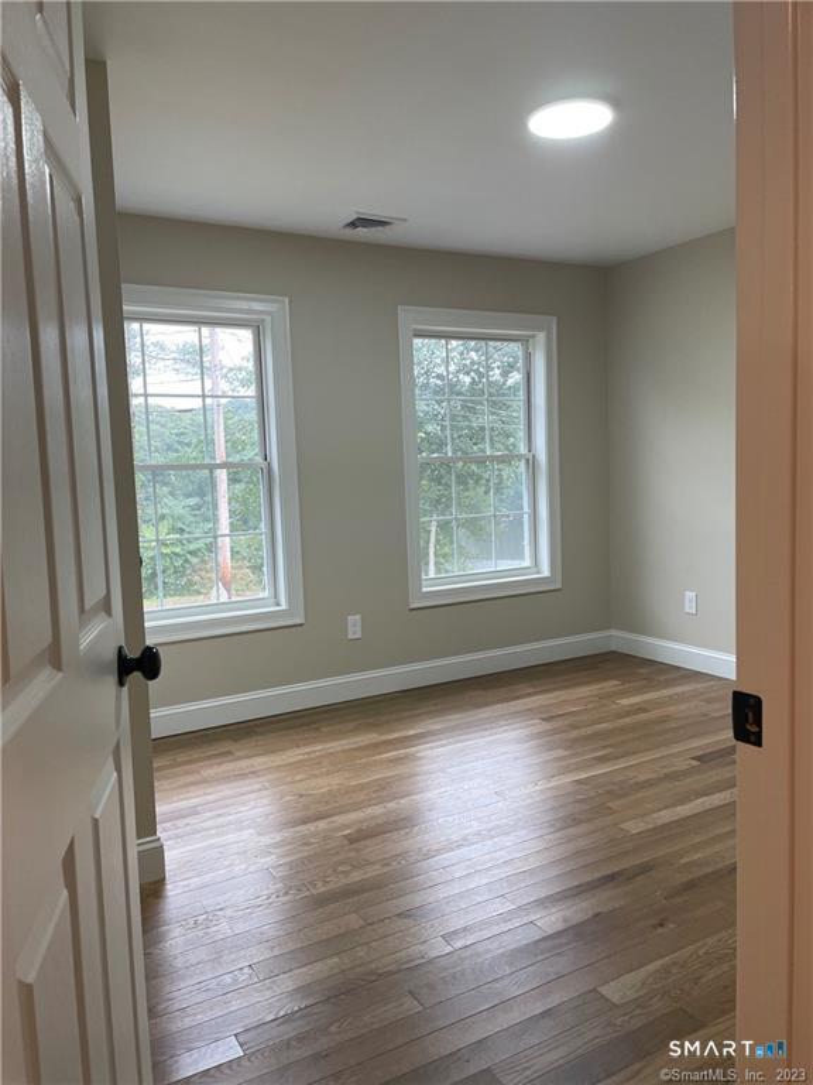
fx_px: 814
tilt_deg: -5.6
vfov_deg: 67.3
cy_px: 542
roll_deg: +3.3
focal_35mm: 26
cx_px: 406
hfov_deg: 53.1
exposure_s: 1/60
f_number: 1.6
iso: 80
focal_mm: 4.2
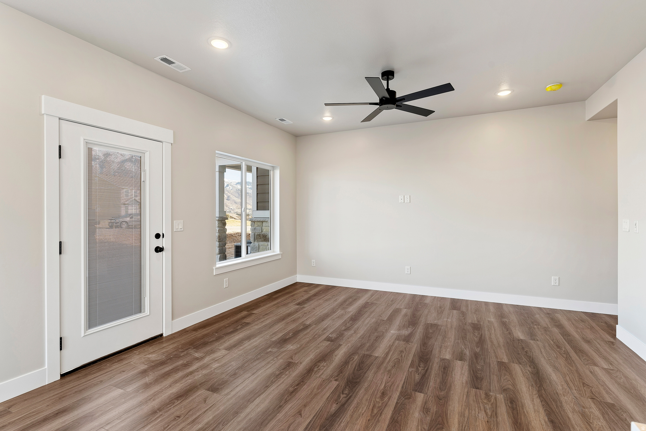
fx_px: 305
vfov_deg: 70.4
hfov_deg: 93.3
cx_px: 323
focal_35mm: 17
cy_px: 216
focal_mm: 17
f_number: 8
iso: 100
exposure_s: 1/5
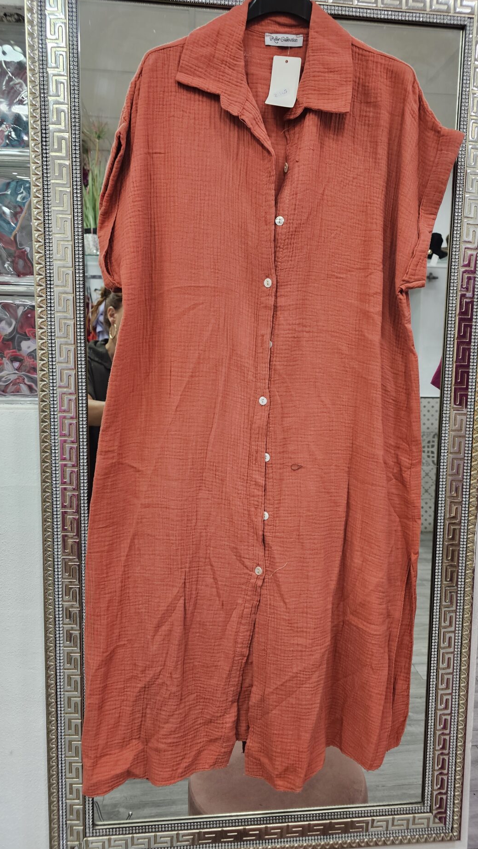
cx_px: 269
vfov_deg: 71.9
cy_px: 430
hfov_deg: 44.3
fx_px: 586
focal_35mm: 26
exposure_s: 1/100
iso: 125
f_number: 1.7
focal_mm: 6.3
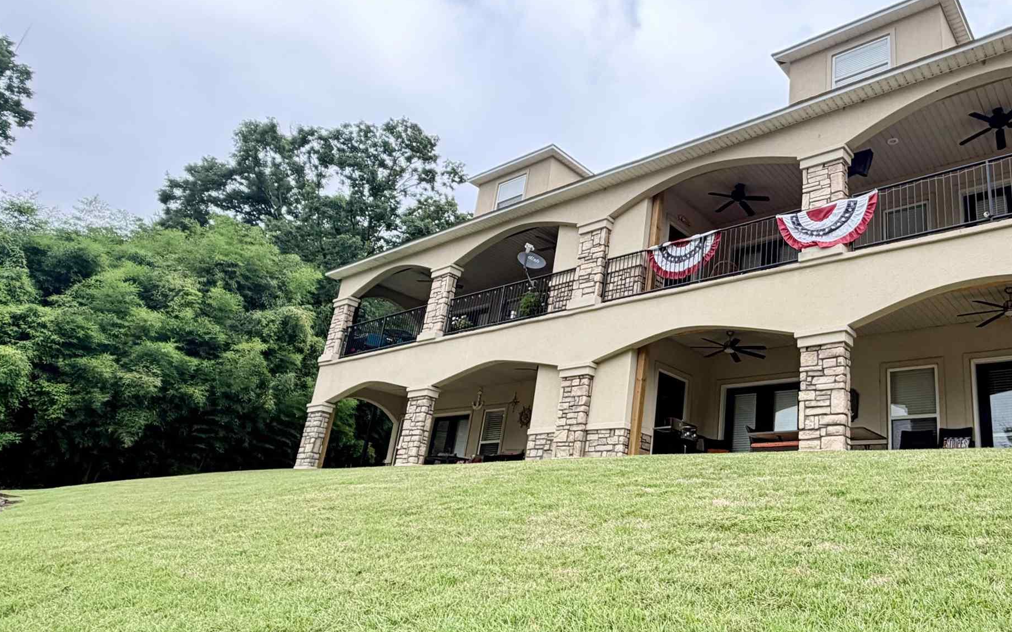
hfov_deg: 70.2
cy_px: 333
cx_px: 686
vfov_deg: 49.3
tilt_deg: +19.1
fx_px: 690
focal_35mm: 25
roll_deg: -4.0
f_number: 2.2
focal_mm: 2.22
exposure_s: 1/383
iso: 50
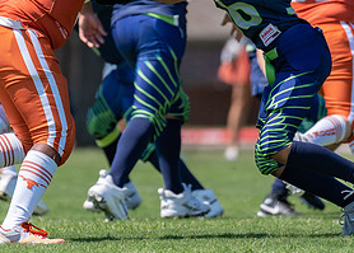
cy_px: 3
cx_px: 113
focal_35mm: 706
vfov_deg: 2.0
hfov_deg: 2.9
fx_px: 7103
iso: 100
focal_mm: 200
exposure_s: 1/1600
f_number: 2.8
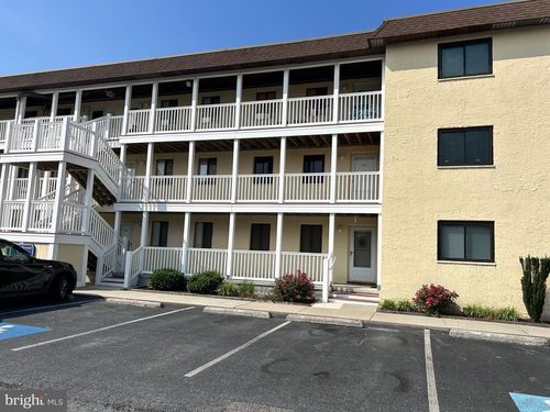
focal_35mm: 26
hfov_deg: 67.3
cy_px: 206
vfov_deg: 53.1
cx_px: 275
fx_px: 413
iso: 50
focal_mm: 5.7
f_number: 1.5
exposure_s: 1/7463
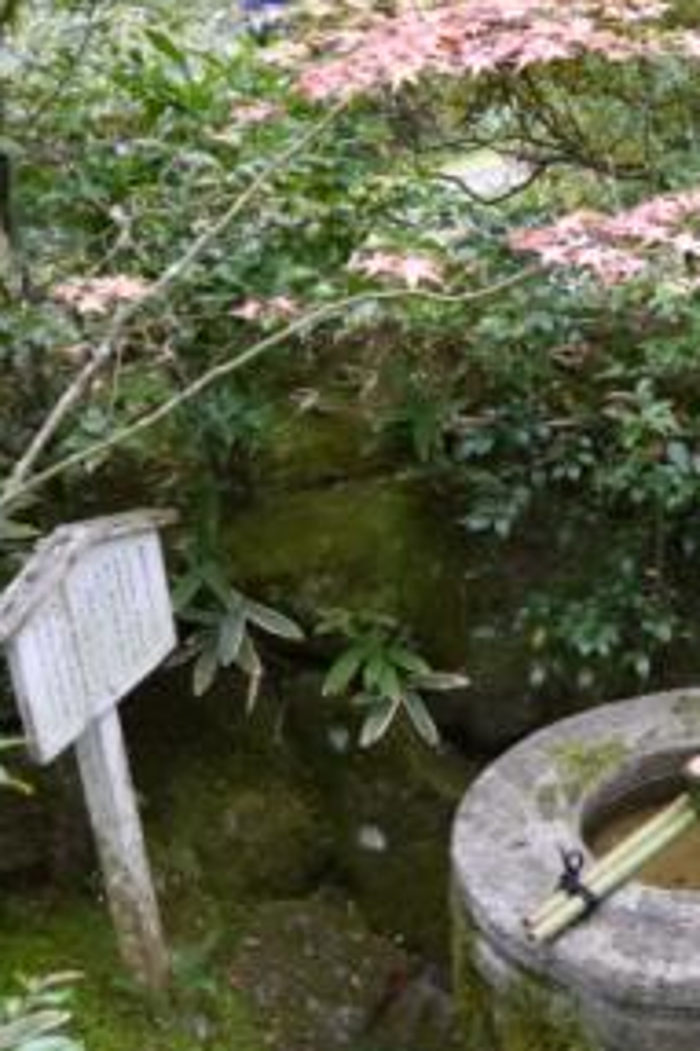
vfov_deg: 38.2
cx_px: 759
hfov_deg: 24.3
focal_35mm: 52
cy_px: 549
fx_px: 1518
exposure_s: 1/60
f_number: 3.8
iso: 1000
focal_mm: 16
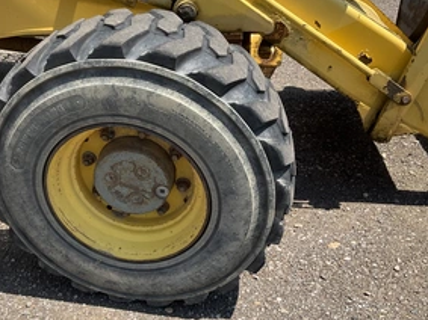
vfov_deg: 35.1
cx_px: 151
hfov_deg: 45.3
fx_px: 507
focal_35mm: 41
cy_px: 160
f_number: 1.8
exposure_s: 1/997
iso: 25
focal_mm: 3
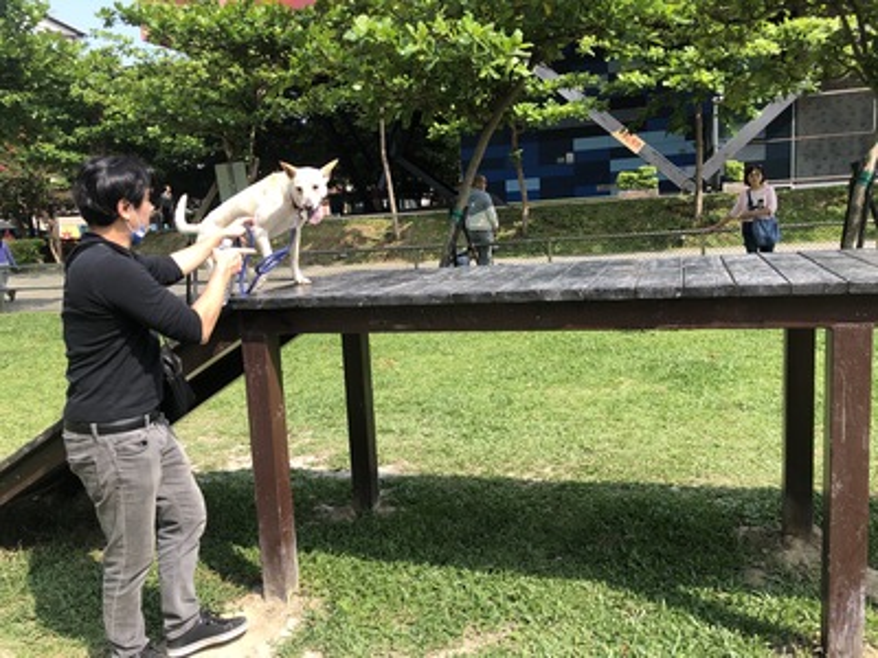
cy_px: 329
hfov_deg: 63.4
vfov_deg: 49.7
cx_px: 439
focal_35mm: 28
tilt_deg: -8.0
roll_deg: +5.0
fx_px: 710
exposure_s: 1/657
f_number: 1.8
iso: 20
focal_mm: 4
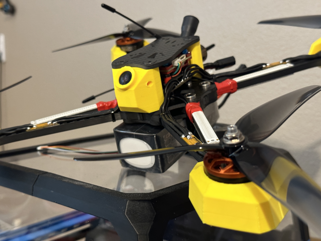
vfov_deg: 30.3
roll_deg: -0.7
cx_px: 160
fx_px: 445
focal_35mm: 48
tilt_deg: -7.5
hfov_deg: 39.7
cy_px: 120
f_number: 1.78
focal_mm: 6.86
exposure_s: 1/40
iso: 400
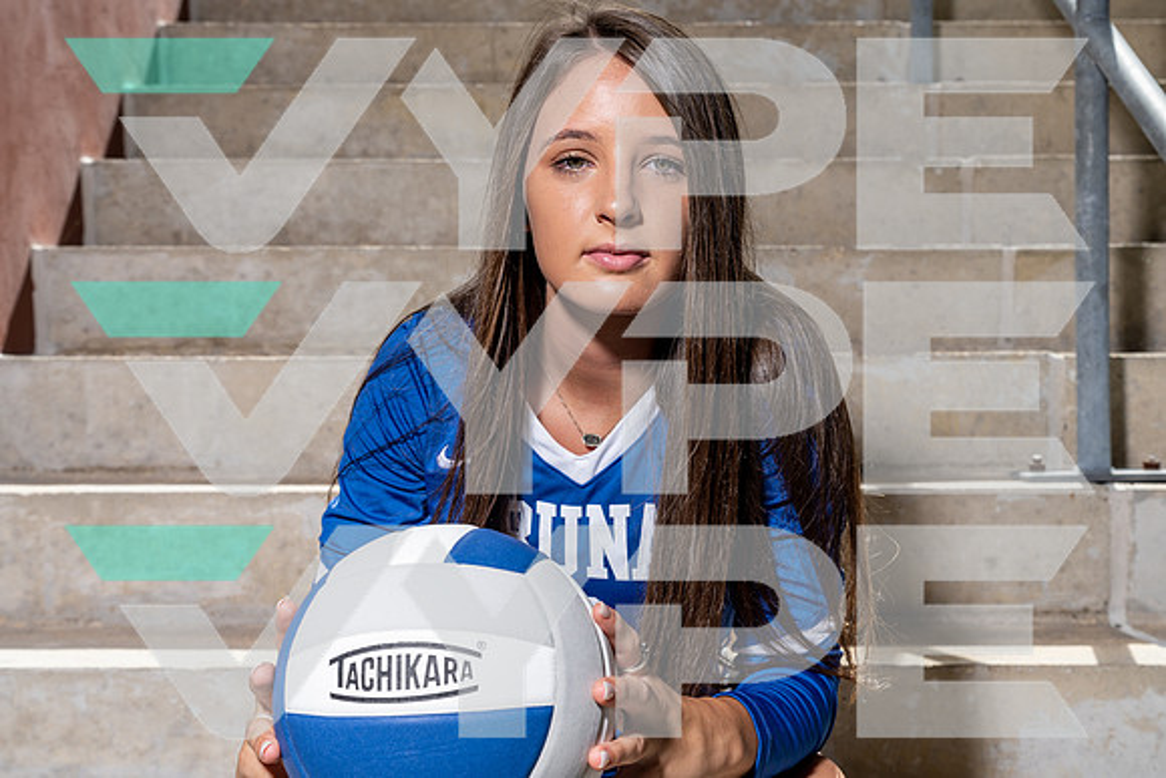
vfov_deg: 25.5
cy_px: 389
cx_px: 583
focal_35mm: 53
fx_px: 1717
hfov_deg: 37.5
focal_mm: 53
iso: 100
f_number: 8
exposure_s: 1/125
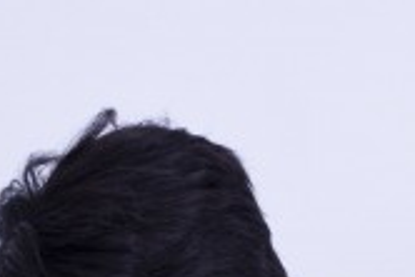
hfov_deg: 6.8
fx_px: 3473
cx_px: 15
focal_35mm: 301
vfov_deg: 4.4
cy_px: 746
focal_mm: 50
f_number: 8
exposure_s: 1/160
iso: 100
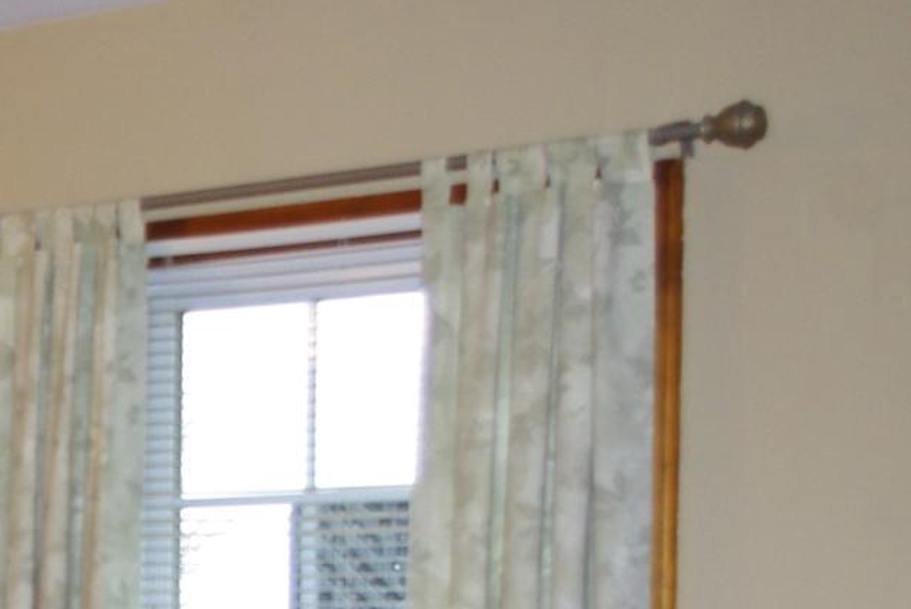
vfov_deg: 11.4
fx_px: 2989
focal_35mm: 118
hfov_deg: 16.3
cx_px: -322
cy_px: 769
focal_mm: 24.38
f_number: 4
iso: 400
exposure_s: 1/60
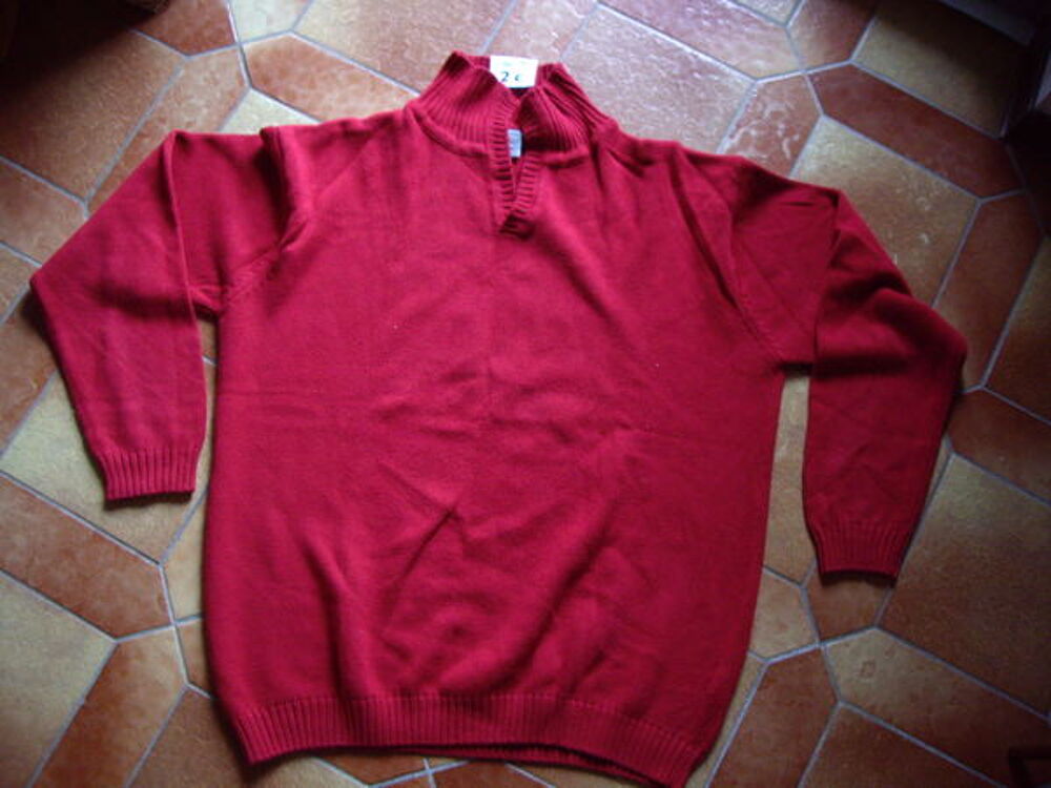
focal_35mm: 38
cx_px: 526
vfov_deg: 37.7
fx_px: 1154
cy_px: 394
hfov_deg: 49.0
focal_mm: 6.2
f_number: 2.7
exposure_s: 1/10
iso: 200
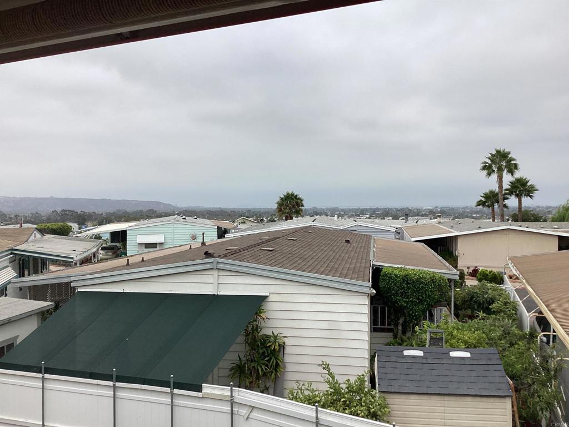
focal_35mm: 31
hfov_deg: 58.4
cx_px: 284
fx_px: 510
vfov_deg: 45.4
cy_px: 214
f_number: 2.4
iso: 25
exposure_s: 1/2092
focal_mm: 3.3
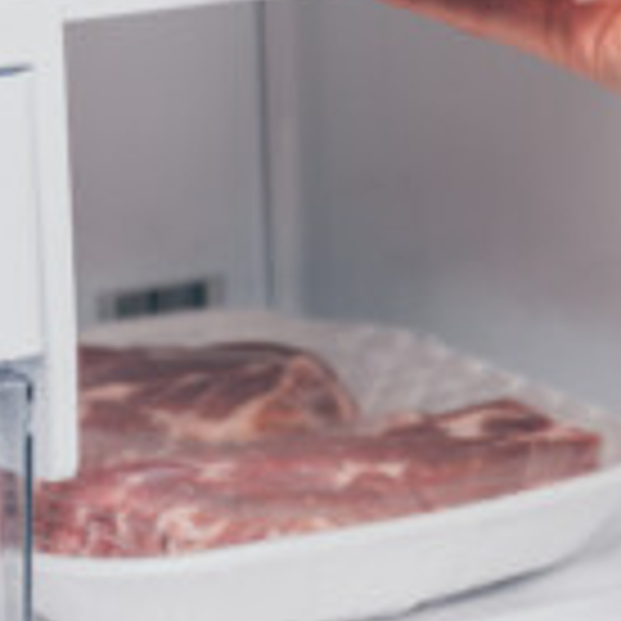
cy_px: 9
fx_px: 3755
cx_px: 248
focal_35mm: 185
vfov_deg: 9.4
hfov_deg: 9.5
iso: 80
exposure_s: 1/160
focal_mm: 50
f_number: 5
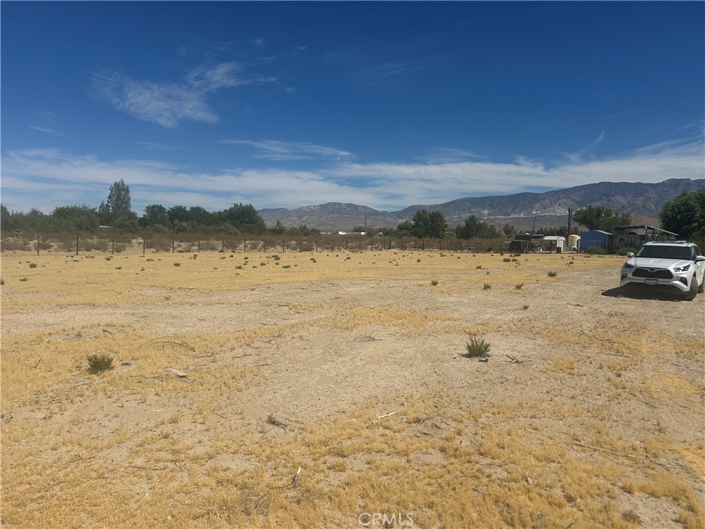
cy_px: 264
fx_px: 530
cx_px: 352
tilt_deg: -1.8
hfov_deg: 67.3
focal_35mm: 26
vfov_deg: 53.1
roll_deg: -2.1
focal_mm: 5.7
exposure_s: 1/12658
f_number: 1.5
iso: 50
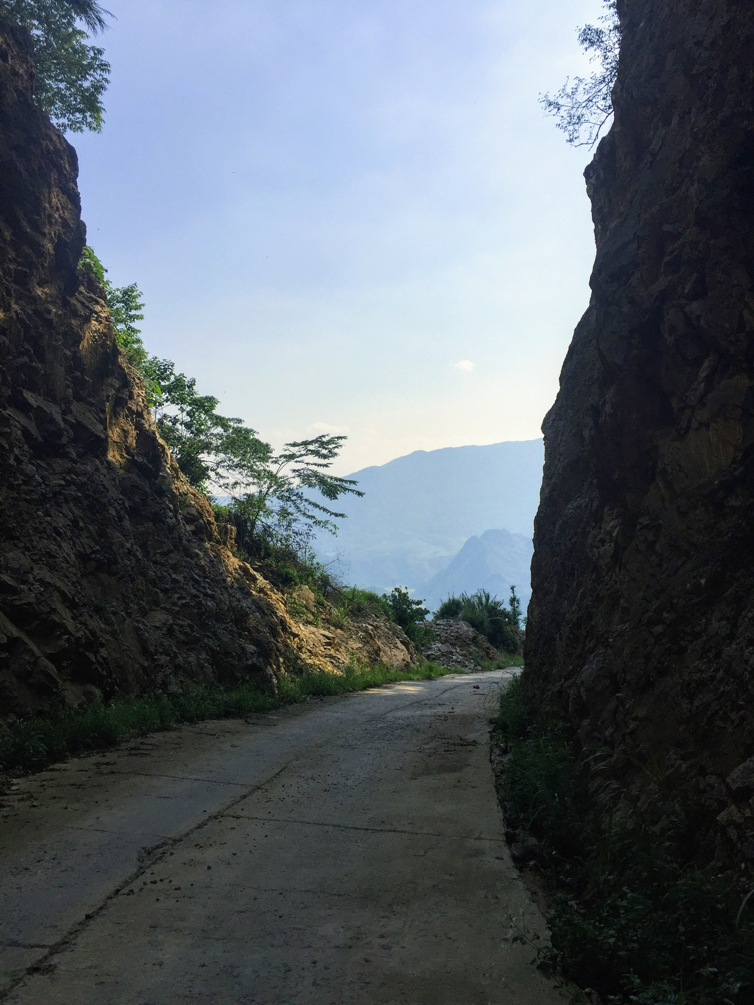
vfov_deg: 61.7
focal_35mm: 29
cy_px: 502
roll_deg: +0.1
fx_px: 842
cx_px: 377
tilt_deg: +0.4
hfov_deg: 48.2
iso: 32
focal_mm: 4.15
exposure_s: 1/2825
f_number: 2.2
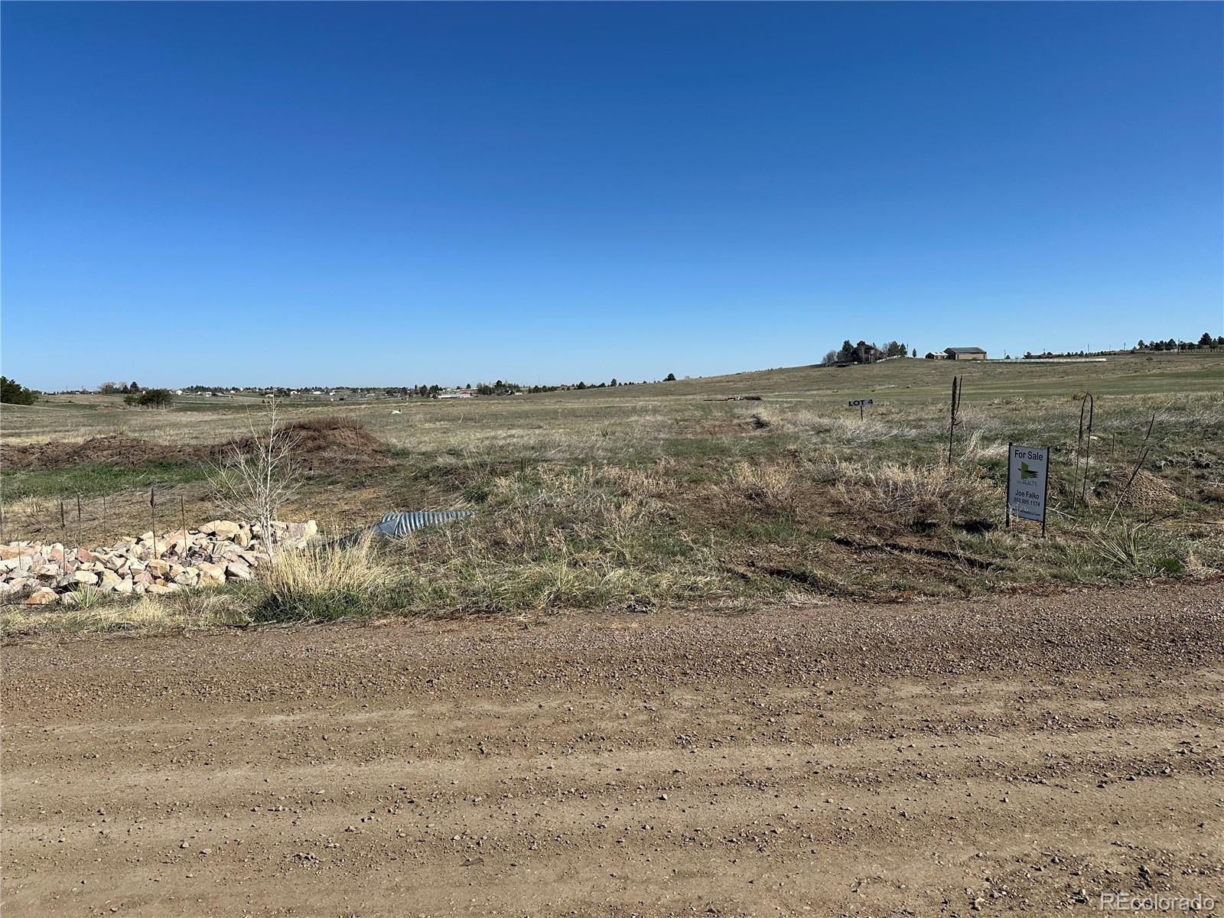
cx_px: 612
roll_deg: +0.0
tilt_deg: -6.5
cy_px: 459
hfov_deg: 71.6
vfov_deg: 56.8
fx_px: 849
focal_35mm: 24
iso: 80
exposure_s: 1/6623
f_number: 1.78
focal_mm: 6.86
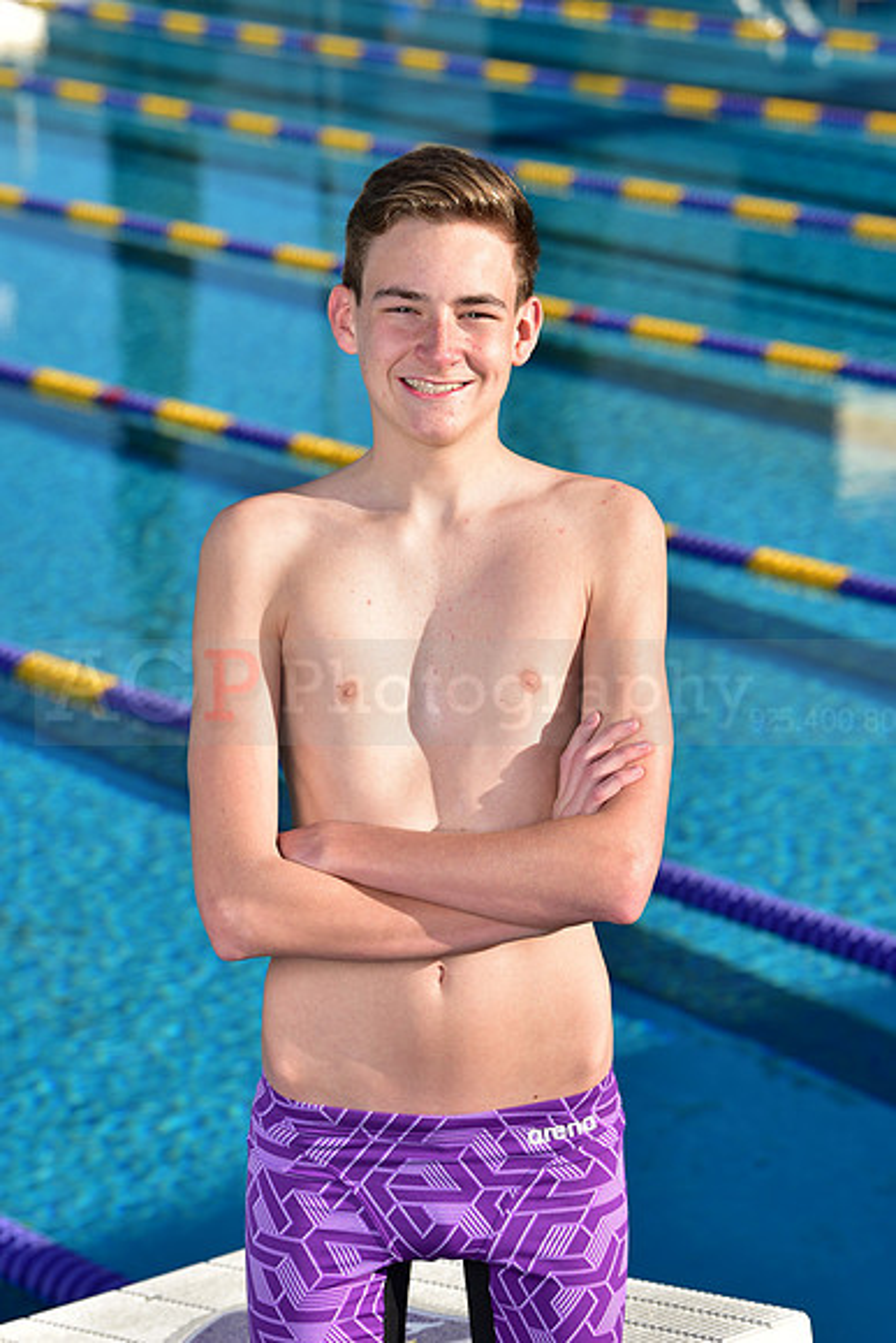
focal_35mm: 122
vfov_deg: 16.8
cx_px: 448
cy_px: 672
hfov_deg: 11.2
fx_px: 4552
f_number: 6.3
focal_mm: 122
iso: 64
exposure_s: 1/250
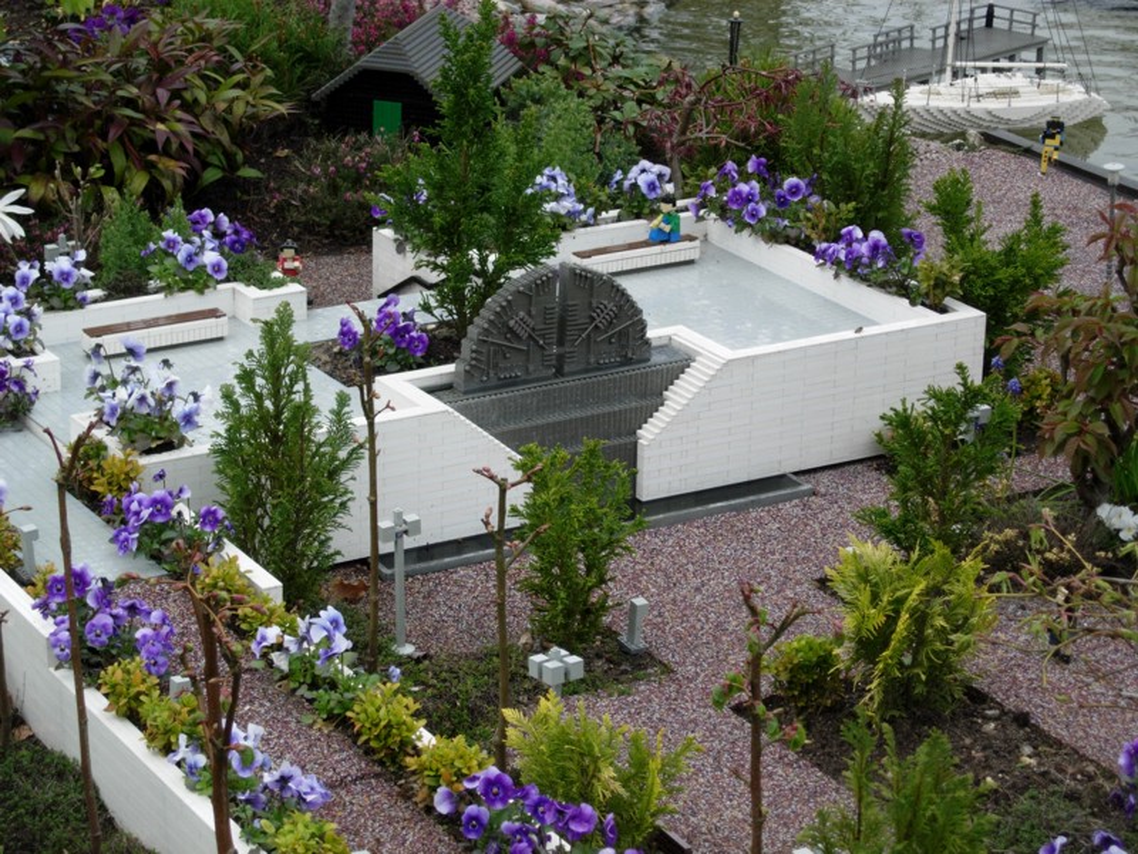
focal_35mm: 113
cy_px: 427
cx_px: 569
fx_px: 3715
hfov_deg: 17.4
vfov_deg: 13.1
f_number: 4.9
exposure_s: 1/271
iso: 64
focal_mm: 23.4
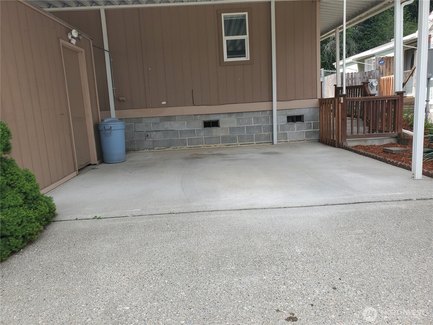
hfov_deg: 67.3
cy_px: 162
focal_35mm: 26
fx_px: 325
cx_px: 216
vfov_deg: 53.1
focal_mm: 4.3
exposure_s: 1/424
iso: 50
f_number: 2.4
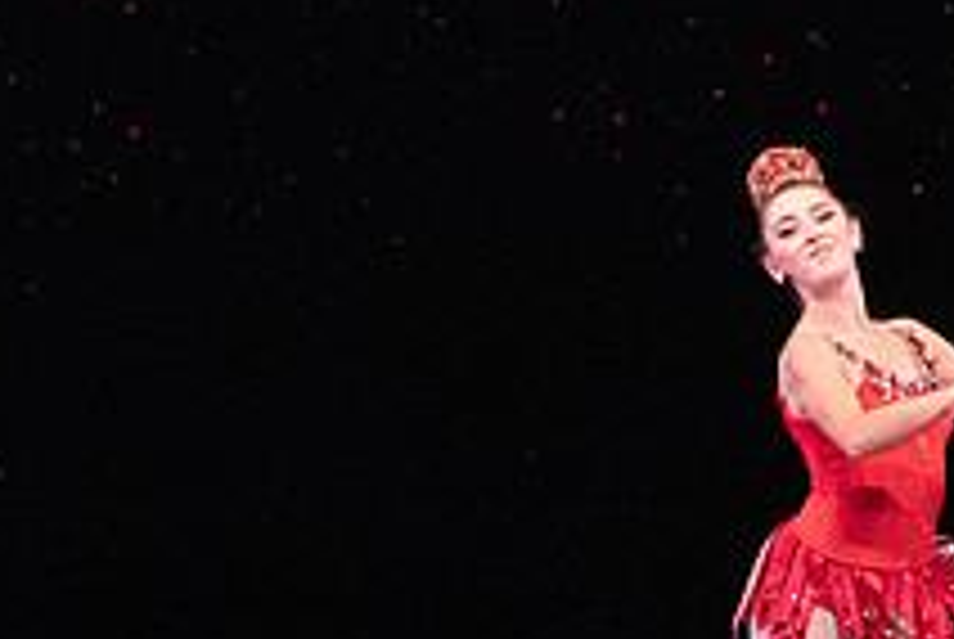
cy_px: 385
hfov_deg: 2.5
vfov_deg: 1.7
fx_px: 21548
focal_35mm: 812
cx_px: 1098
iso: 16000
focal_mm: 297
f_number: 10
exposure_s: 1/500
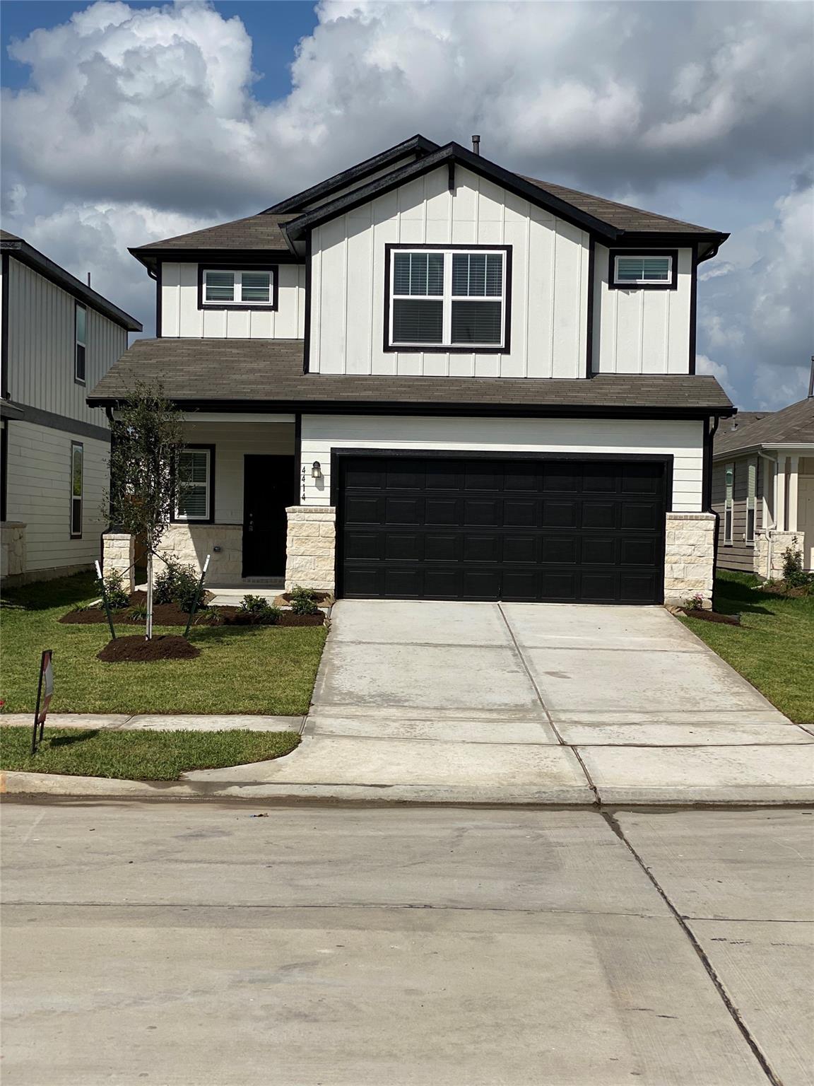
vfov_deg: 36.8
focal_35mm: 52
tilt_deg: -1.3
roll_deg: -0.9
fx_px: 1630
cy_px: 543
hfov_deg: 28.0
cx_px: 407
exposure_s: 1/4785
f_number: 2
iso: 25
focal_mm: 6
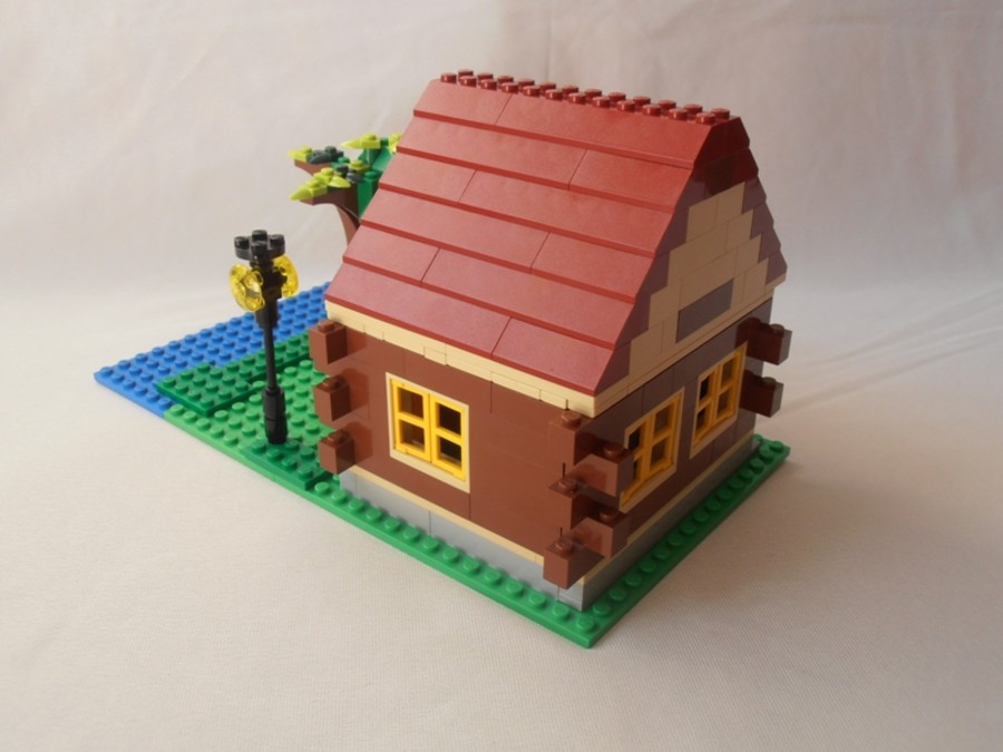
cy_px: 376
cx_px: 502
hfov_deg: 50.1
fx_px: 1072
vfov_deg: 38.7
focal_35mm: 37
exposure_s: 1/40
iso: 80
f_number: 3.9
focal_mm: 6.61
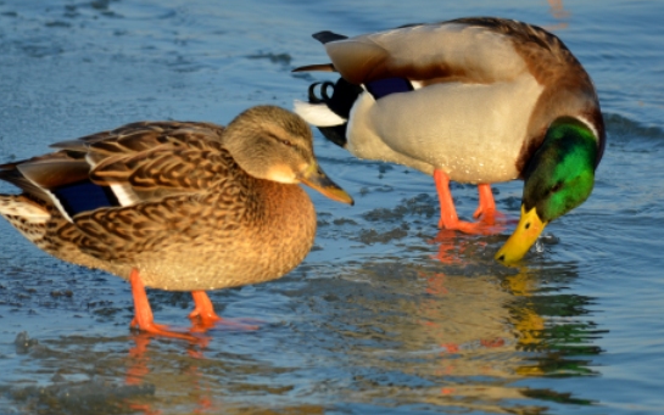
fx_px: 16255
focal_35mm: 898
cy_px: 208
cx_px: 297
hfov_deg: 2.3
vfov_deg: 1.5
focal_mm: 500
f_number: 6.7
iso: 200
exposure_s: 1/400
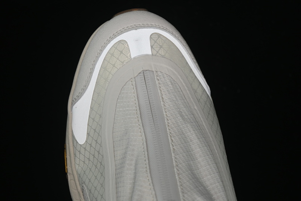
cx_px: 150
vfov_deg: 18.2
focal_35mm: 75
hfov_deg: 27.0
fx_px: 627
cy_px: 100
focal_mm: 50
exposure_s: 1/60
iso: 160
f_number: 6.3
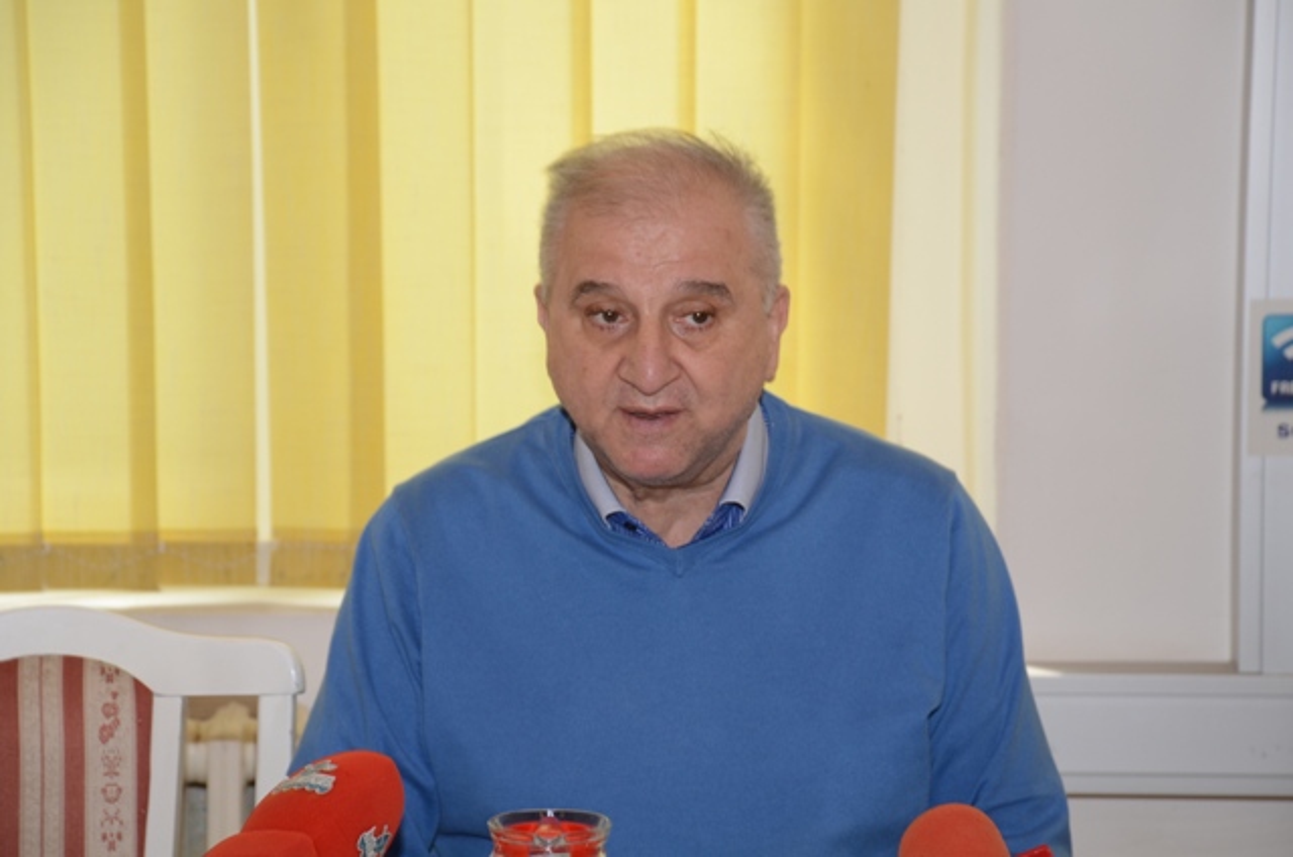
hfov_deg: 16.1
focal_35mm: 128
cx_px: 646
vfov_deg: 10.7
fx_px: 4570
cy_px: 428
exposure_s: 1/50
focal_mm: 85
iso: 250
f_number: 5.6
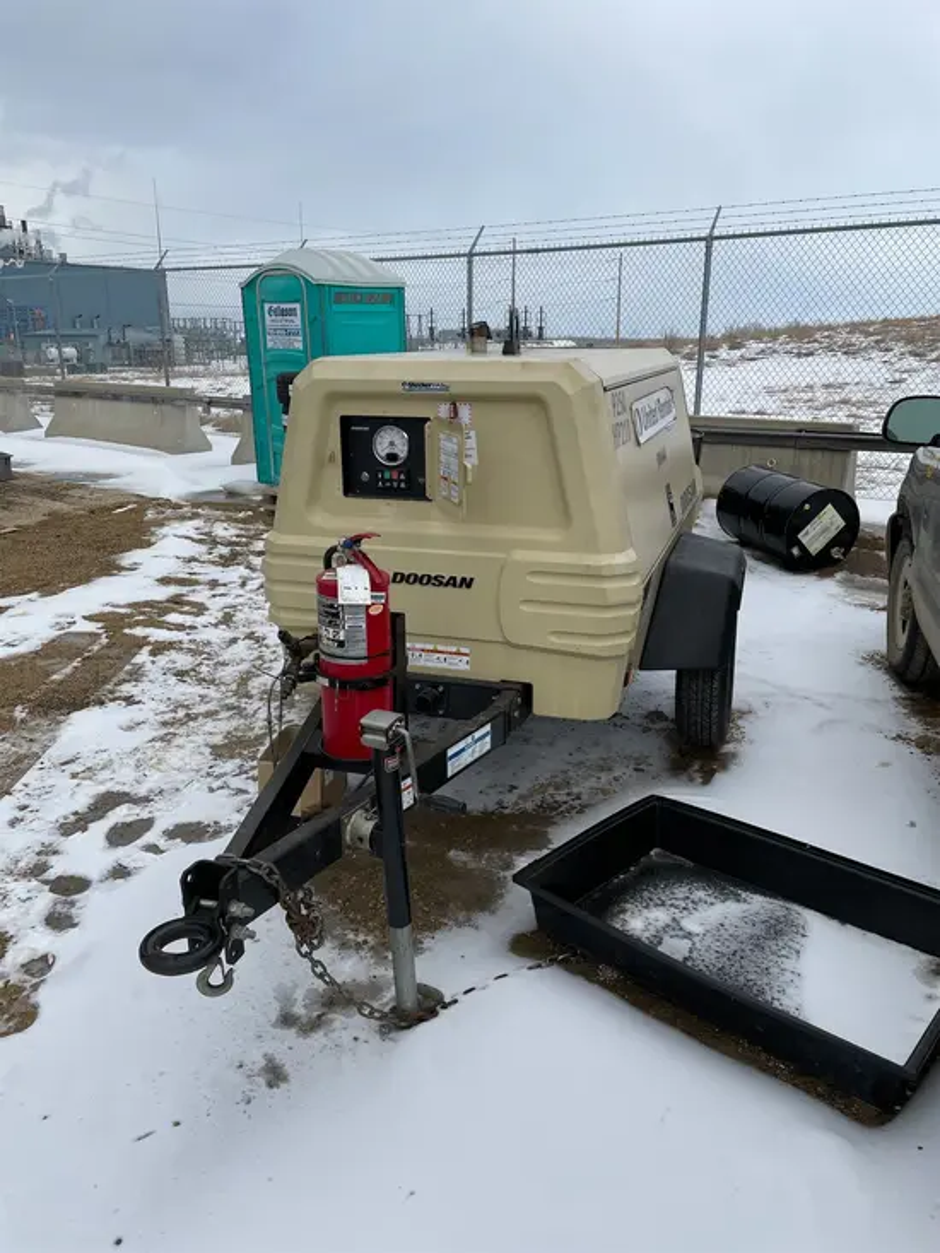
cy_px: 626
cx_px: 470
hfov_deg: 53.1
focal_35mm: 26
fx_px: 941
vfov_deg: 67.3
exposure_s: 1/7299
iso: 50
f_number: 1.6
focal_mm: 4.2
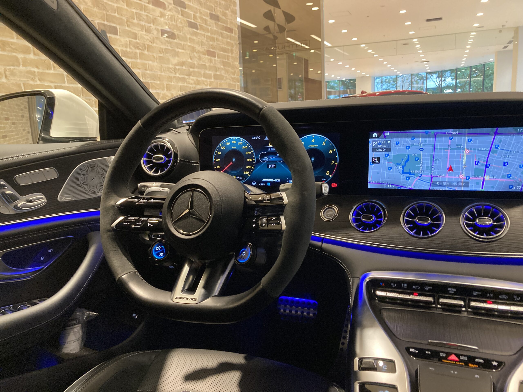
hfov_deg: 63.4
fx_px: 423
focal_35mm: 28
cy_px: 196
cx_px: 262
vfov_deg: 49.7
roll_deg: +3.7
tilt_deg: -9.9
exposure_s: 1/45
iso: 250
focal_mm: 3.99
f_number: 1.8
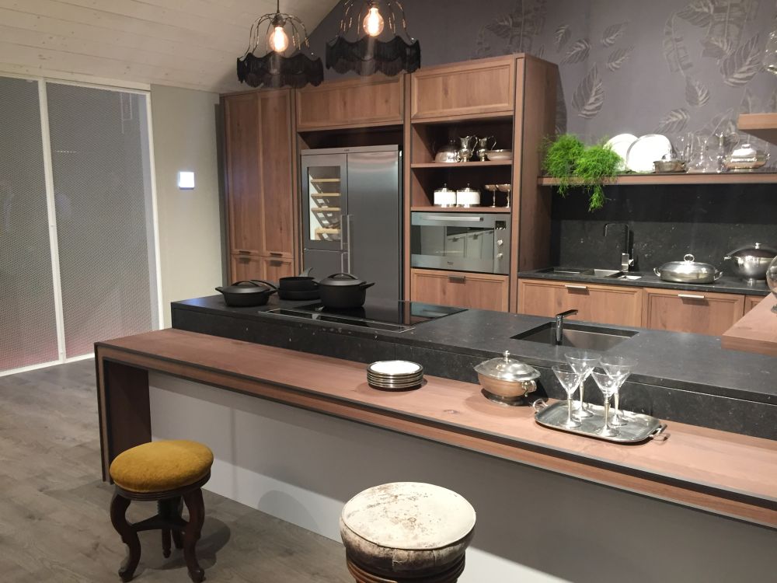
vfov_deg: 48.2
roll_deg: +0.4
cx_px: 388
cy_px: 292
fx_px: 651
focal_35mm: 29
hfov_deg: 61.7
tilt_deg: -8.9
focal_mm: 4.15
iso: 125
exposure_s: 1/33
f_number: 2.2
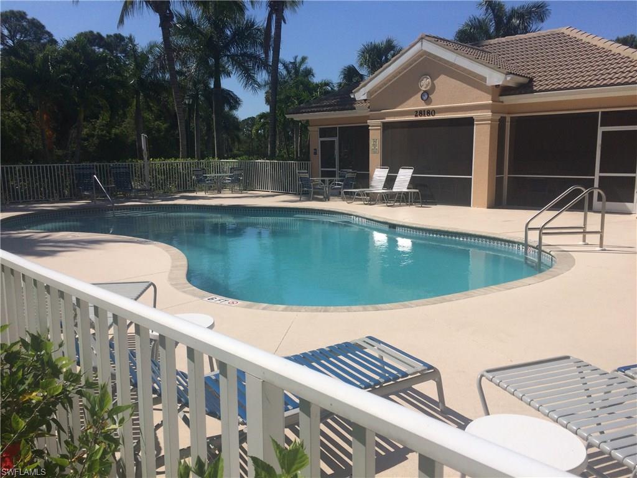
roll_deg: +0.5
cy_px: 239
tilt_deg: -10.2
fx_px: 534
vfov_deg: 48.2
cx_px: 318
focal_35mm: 29
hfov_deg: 61.7
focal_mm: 4.15
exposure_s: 1/5128
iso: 40
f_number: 2.2
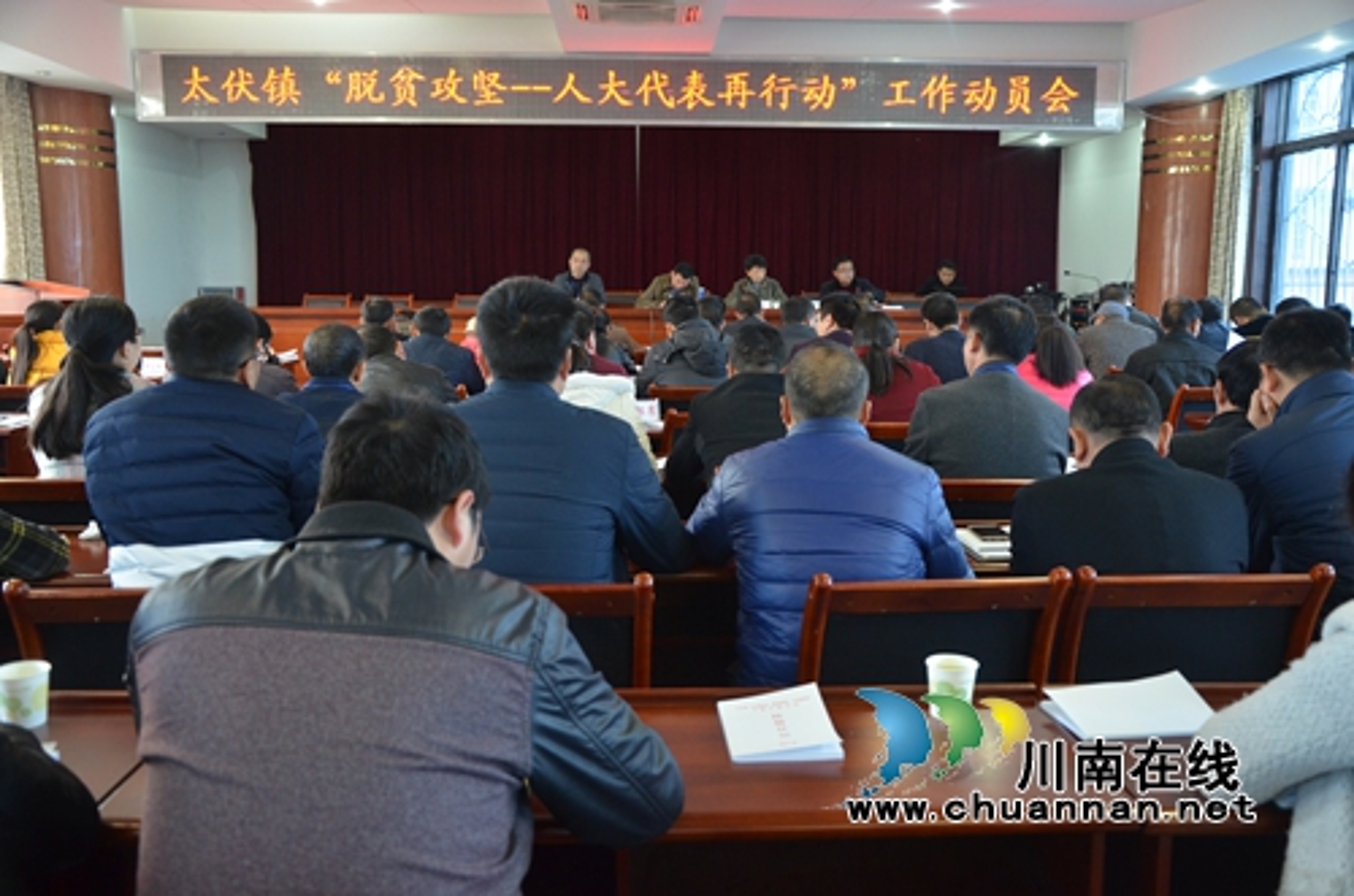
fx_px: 1238
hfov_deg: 57.3
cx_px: 677
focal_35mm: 33
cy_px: 448
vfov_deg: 39.8
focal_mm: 22
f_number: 3.8
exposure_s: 1/30
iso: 1100
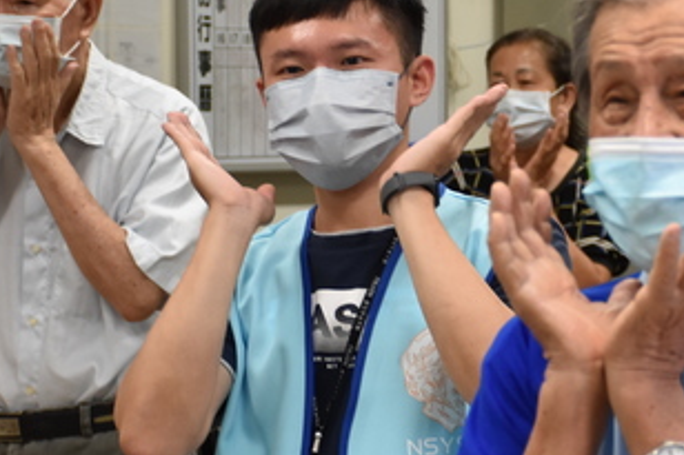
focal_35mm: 195
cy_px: 272
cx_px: 791
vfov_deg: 7.0
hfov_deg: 10.4
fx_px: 3703
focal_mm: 50
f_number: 4.8
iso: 800
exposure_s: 1/50
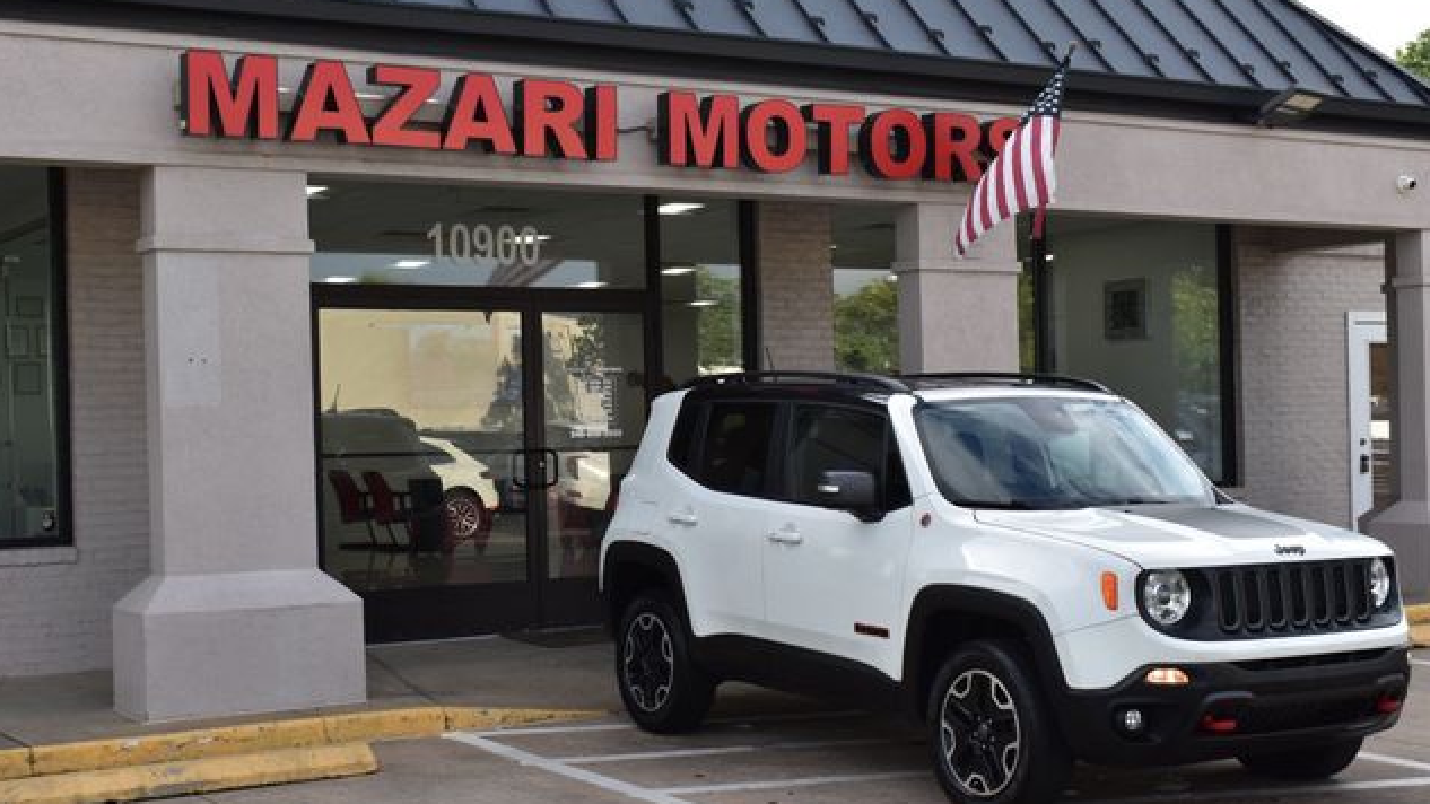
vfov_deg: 22.2
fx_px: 2047
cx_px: 709
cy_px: 449
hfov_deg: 38.5
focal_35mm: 54
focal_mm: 34
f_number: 10
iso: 400
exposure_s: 1/200
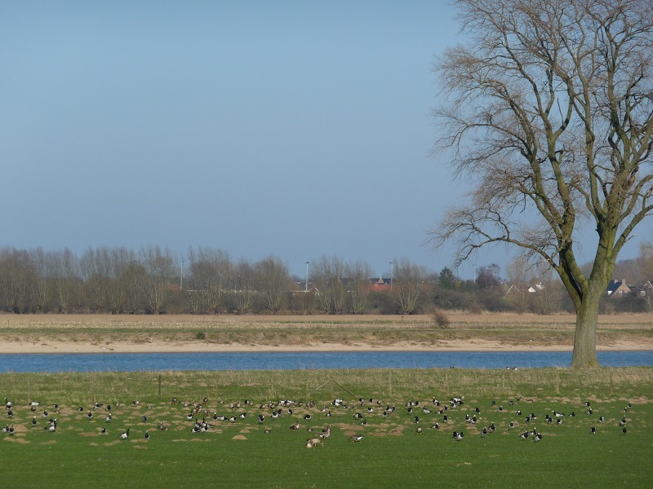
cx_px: 326
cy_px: 244
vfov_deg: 7.5
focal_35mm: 199
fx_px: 3754
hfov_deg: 9.9
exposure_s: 1/800
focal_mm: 34.2
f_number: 4.8
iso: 100
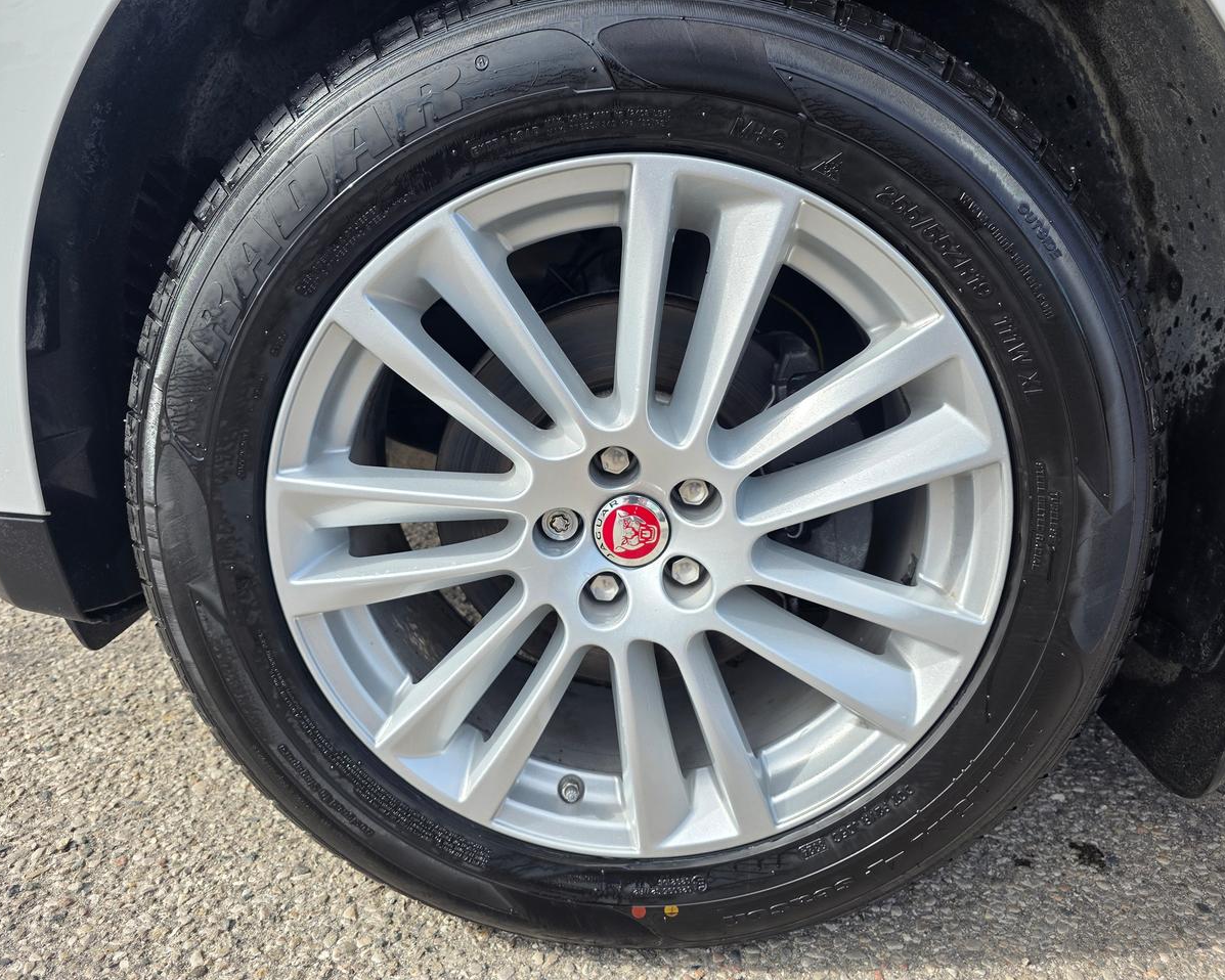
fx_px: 870
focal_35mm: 24
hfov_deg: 70.3
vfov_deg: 58.8
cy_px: 490
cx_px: 597
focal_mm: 6.3
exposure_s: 1/2192
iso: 80
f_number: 1.7
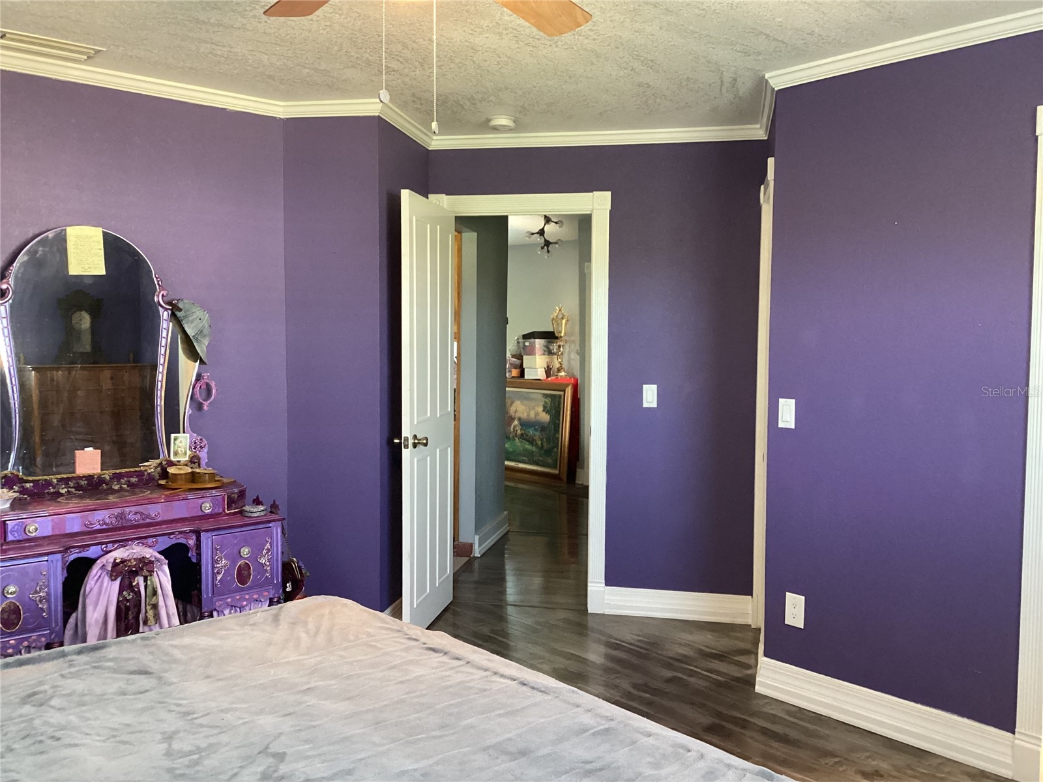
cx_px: 522
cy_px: 391
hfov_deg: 58.4
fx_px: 934
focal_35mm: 31
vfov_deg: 45.4
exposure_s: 1/30
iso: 400
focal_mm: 3.3
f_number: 2.4
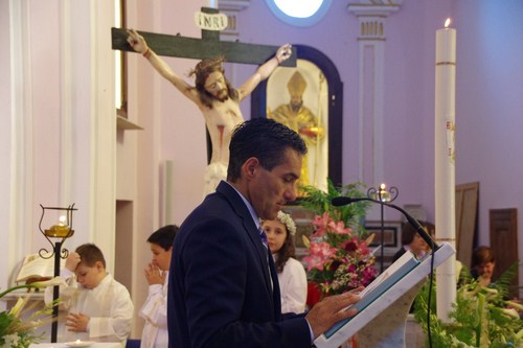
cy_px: 174
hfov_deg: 22.6
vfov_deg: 15.2
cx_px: 262
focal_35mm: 90
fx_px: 1307
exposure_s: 1/30
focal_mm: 60
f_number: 4.5
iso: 1600
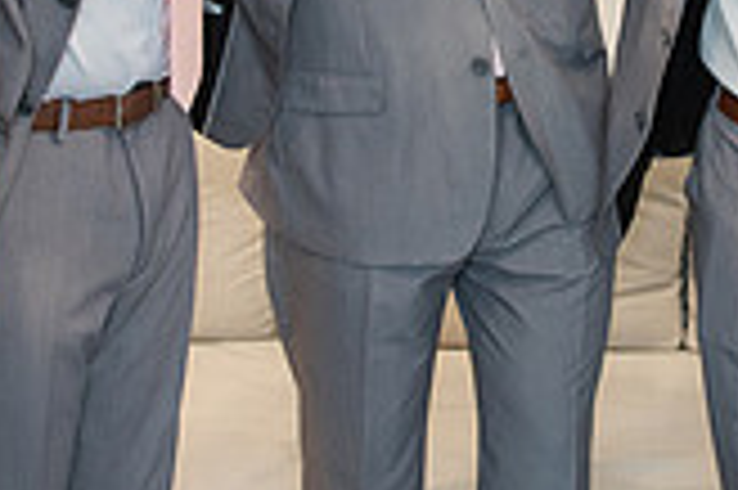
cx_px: 580
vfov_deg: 14.0
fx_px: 1925
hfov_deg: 21.5
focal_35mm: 94
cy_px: -131
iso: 500
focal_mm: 24
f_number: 2.8
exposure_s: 1/100
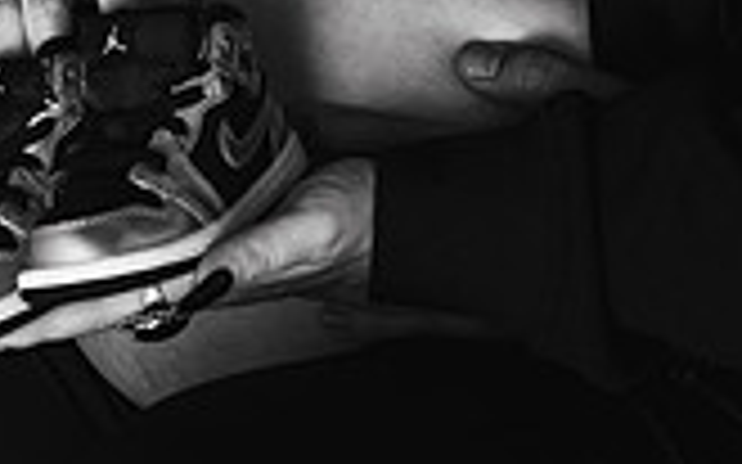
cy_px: -302
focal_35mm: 179
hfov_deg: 11.6
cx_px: 729
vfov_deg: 7.2
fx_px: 3618
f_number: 2.5
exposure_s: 1/160
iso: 200
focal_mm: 50
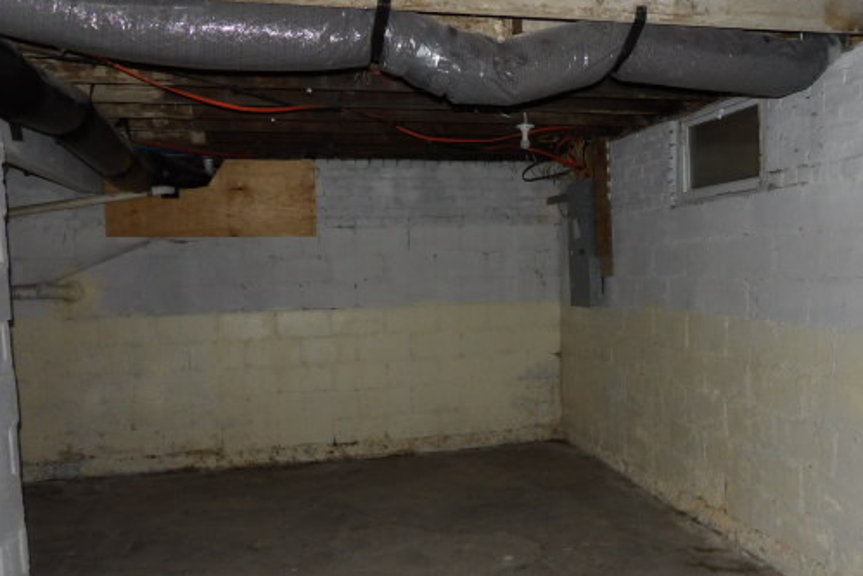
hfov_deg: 58.6
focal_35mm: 32
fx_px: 767
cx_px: 479
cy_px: 348
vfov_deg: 40.9
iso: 200
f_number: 3.2
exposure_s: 1/33
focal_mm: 4.3
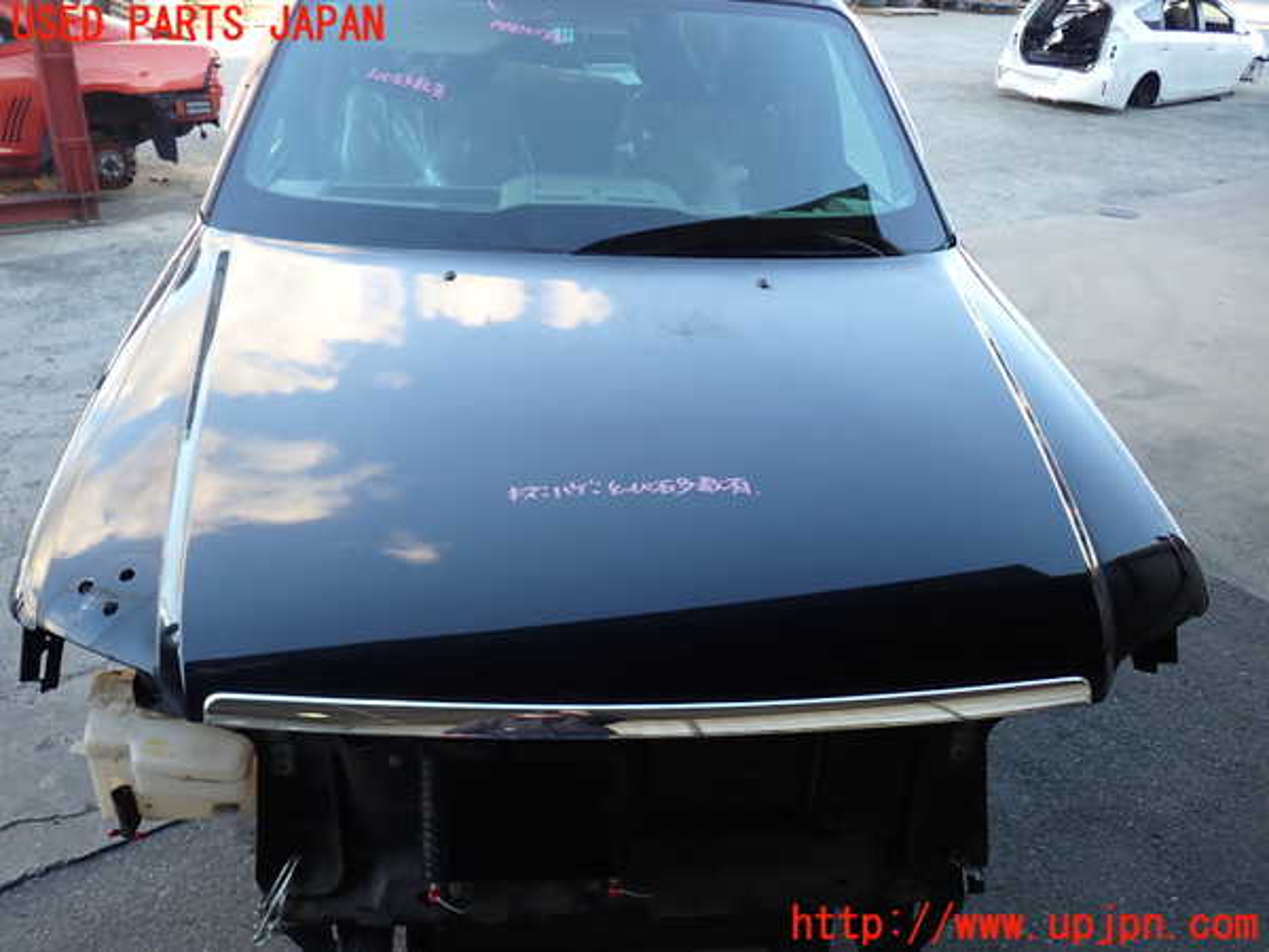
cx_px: 634
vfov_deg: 46.8
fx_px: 1100
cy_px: 476
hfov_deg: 60.0
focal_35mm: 30
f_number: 2.3
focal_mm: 5.4
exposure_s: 1/100
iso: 100
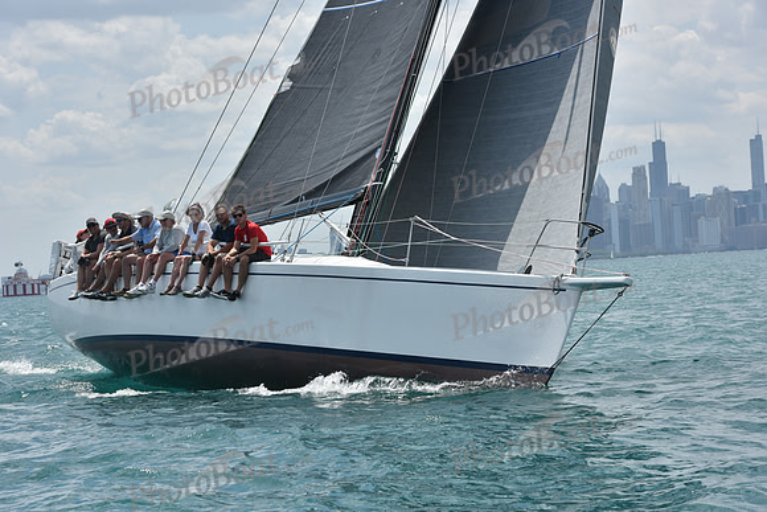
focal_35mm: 98
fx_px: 2088
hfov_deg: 20.8
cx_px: 384
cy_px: 256
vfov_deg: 14.0
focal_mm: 98
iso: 250
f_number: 9
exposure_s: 1/1250
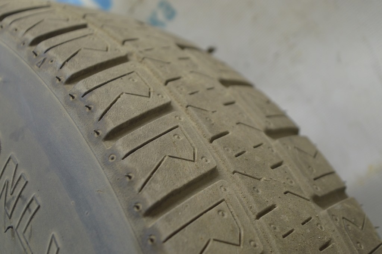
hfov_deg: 24.6
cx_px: 191
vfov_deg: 16.5
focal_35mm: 82
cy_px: 127
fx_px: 875
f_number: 5.6
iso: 400
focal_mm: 55
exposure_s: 1/20
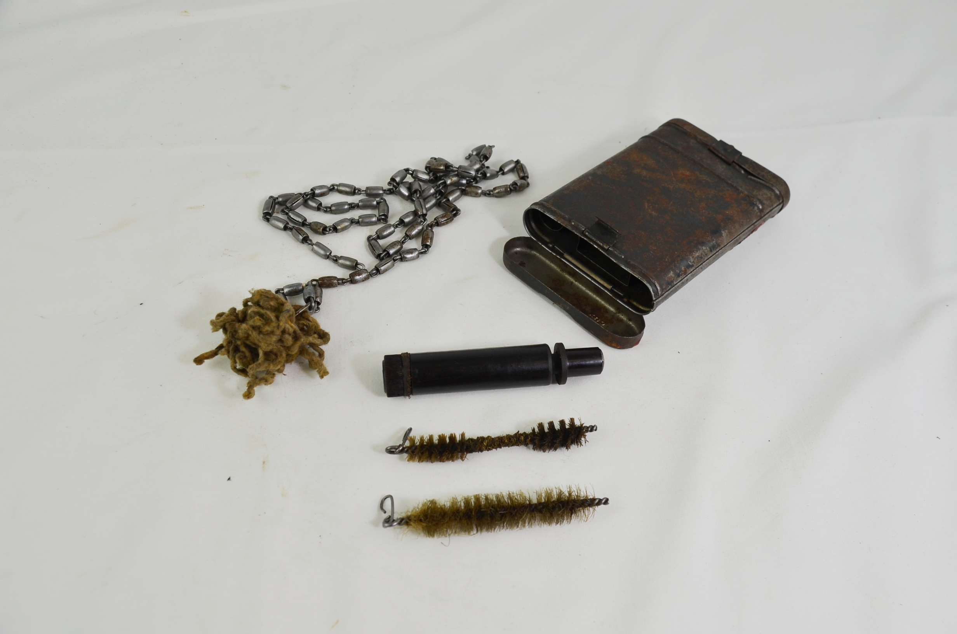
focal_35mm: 36
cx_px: 478
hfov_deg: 53.2
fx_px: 955
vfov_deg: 36.7
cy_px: 317
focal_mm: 24
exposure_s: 1/125
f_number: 5.6
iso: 250
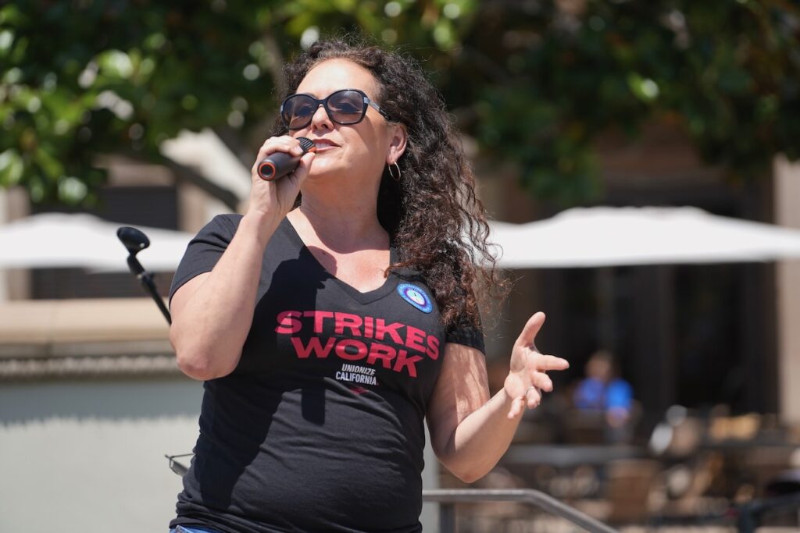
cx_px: 400
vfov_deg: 6.9
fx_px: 4400
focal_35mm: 198
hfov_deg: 10.4
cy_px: 266
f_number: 4.5
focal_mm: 198
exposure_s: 1/640
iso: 100
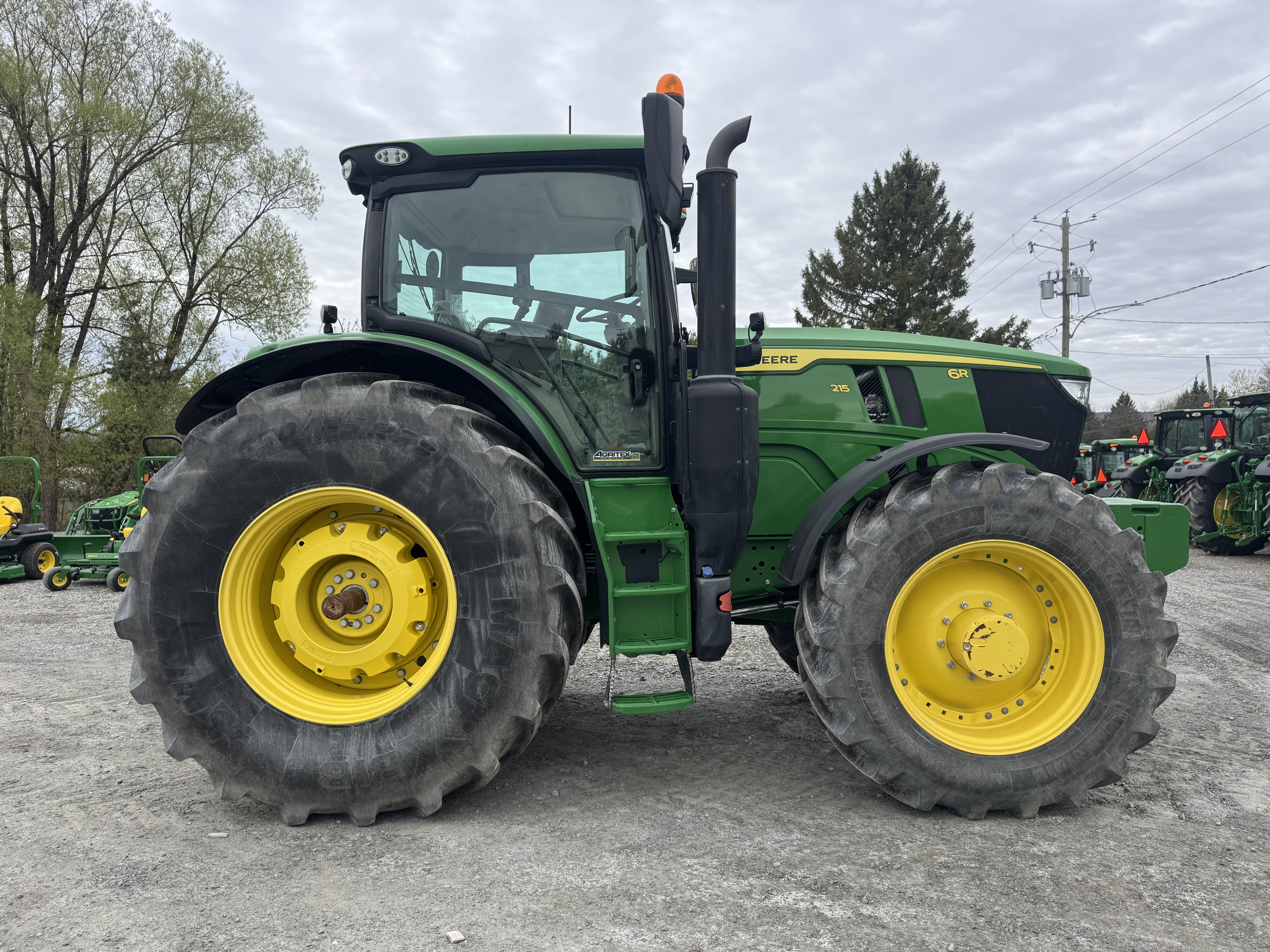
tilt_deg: -2.9
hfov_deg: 71.6
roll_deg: +0.8
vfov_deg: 56.8
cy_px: 476
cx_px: 635
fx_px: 881
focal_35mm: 24
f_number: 1.78
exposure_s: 1/1131
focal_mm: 6.76
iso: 80
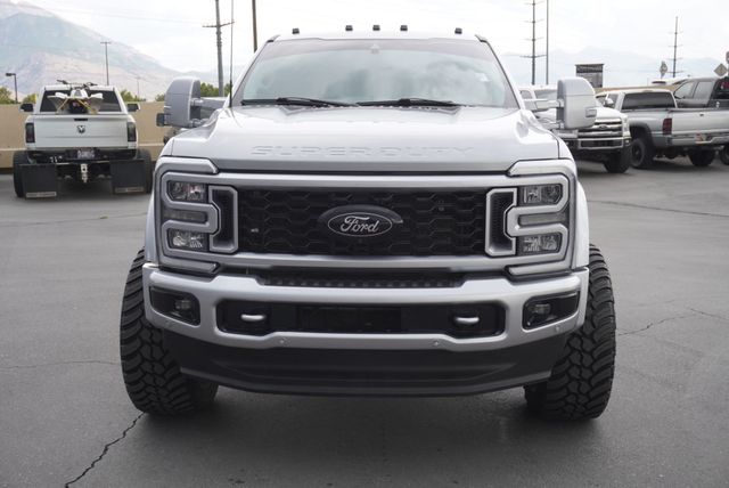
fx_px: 821
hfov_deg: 47.9
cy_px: 244
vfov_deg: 33.1
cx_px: 364
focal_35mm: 40
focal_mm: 27
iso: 100
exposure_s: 1/100
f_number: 6.3
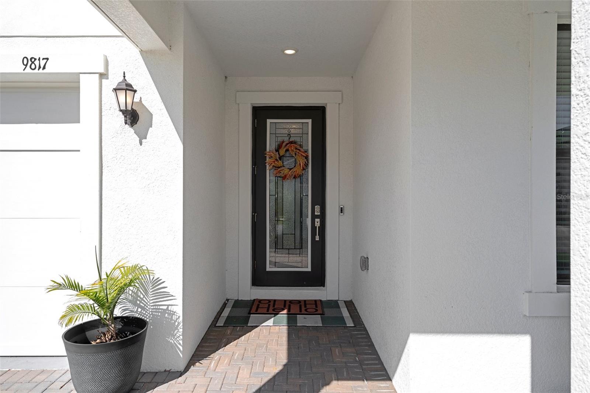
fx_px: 377
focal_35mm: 23
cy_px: 196
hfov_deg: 76.1
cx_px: 295
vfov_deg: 55.1
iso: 320
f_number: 8
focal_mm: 23
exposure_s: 1/100
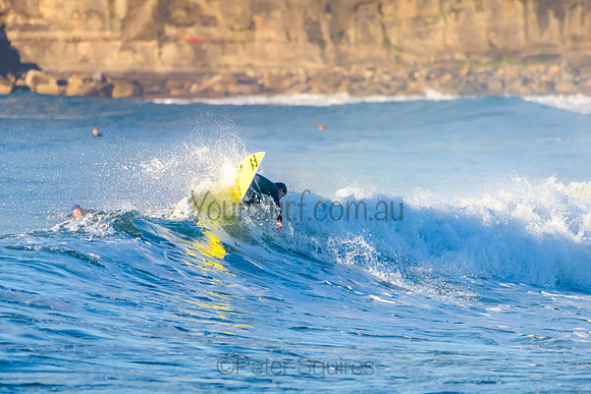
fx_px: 9983
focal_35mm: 608
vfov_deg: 2.3
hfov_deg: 3.4
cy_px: 224
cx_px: 241
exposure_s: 1/2000
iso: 360
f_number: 5.6
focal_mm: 500
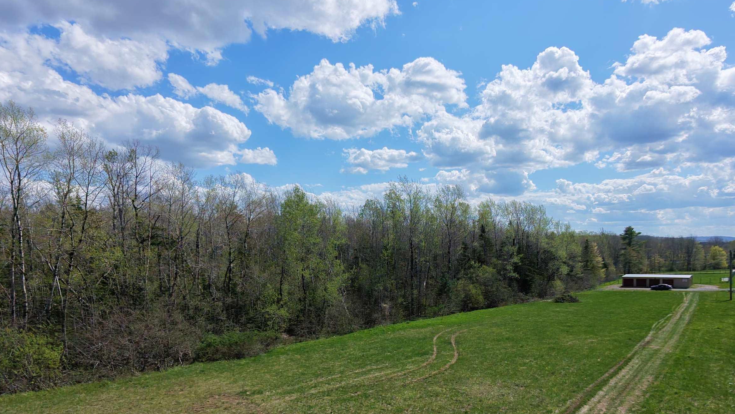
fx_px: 448
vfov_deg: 48.6
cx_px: 401
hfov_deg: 78.5
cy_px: 279
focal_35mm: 23
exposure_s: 1/4000
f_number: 2.2
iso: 400
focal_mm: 3.05
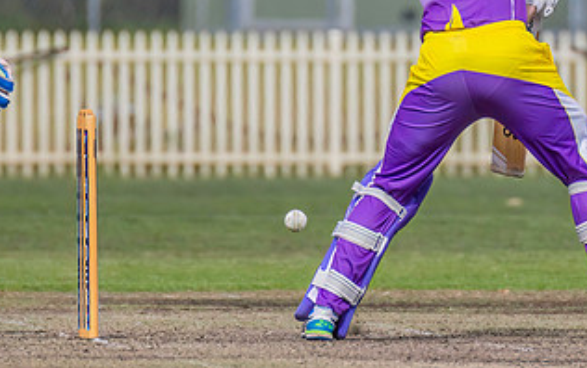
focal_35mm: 1153
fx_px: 18458
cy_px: 109
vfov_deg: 1.1
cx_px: 489
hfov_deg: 1.8
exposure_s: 1/2500
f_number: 7.1
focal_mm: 550
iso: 800
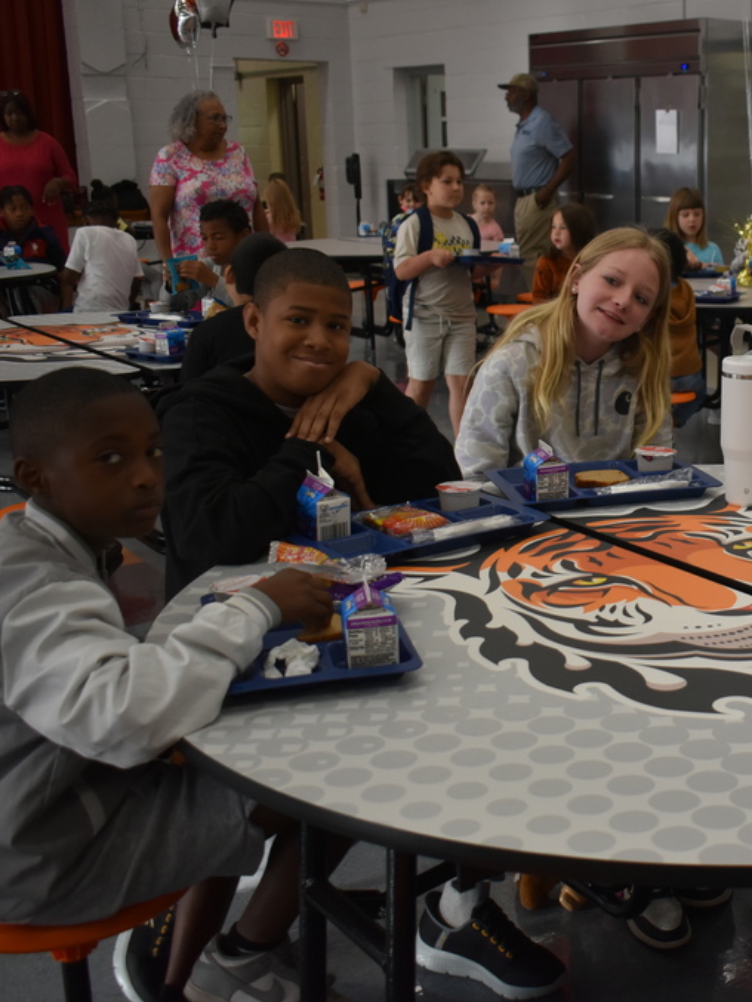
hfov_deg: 28.8
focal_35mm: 48
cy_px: 498
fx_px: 1390
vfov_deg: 39.7
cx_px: 709
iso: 800
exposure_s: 1/160
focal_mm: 22
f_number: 3.8
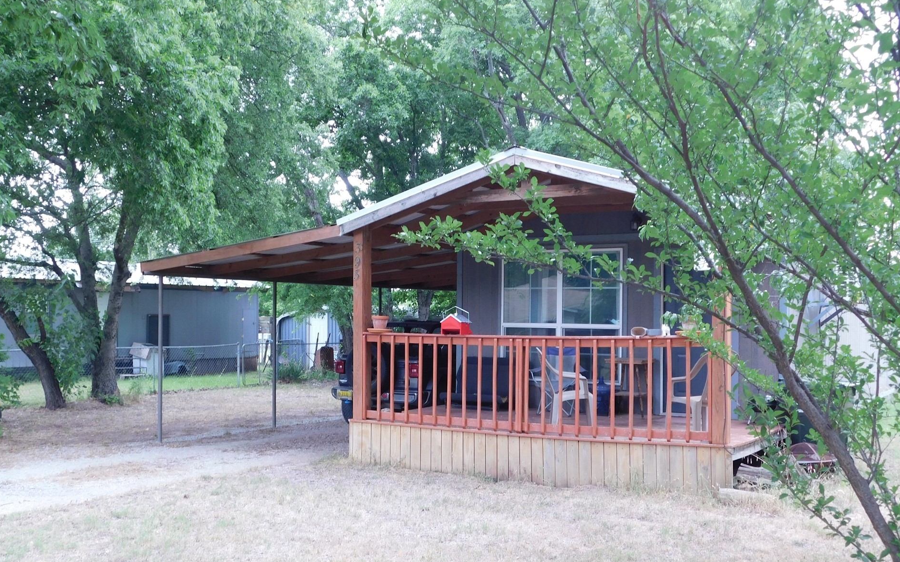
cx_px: 443
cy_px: 312
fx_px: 957
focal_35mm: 39
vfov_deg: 32.7
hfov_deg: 50.4
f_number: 3.5
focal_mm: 6.3
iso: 125
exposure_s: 1/60
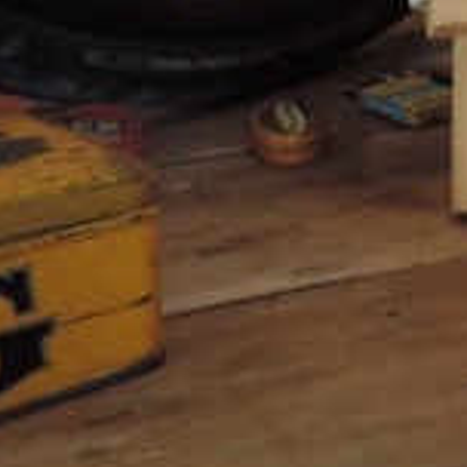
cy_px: -74
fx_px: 1282
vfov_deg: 19.6
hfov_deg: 18.4
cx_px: 694
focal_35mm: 84
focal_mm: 4.3
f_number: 3
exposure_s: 1/30
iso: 200
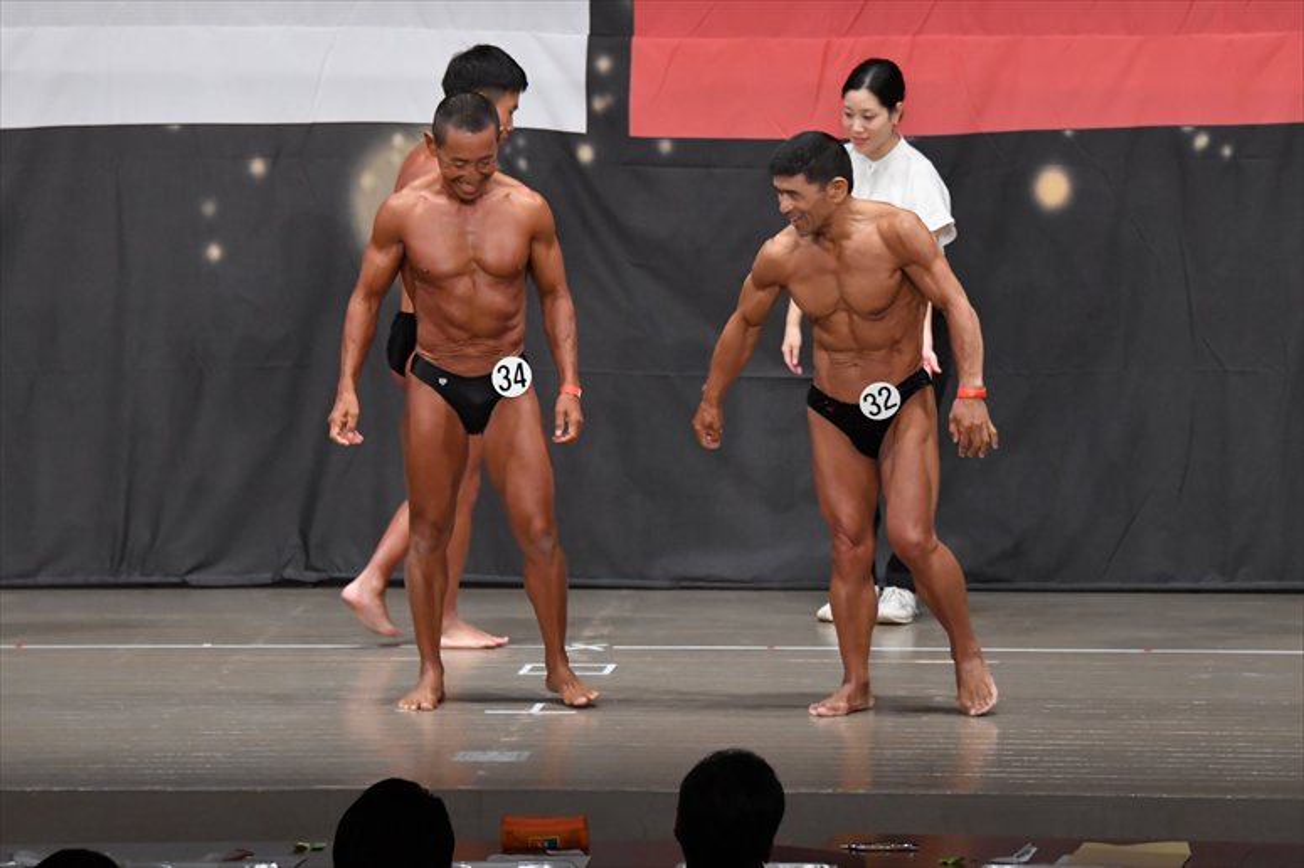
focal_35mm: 187
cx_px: 652
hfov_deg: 11.0
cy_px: 434
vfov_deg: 7.3
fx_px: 6770
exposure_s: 1/400
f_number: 5.6
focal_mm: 125
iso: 5000
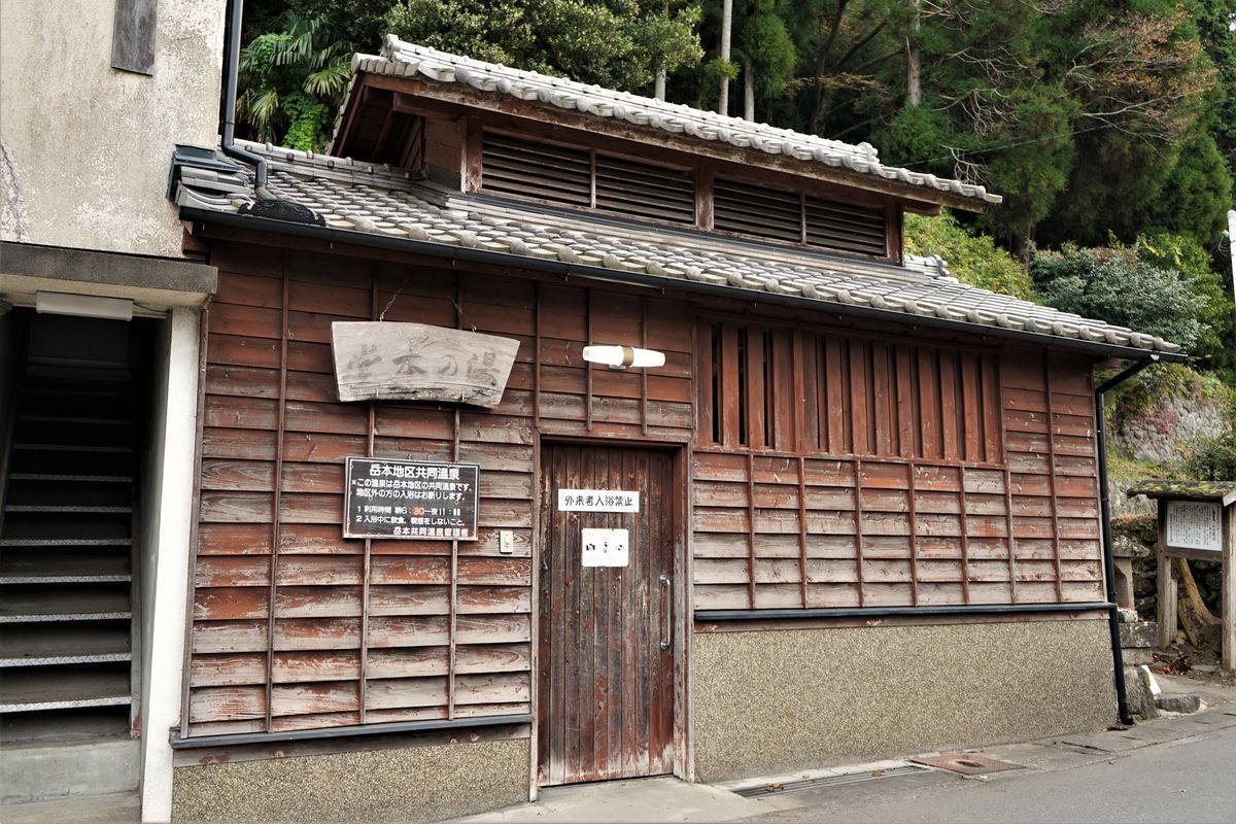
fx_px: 1030
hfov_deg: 61.9
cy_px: 412
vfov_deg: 43.6
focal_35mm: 30
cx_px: 618
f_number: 4
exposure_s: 1/160
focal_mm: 30
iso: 640
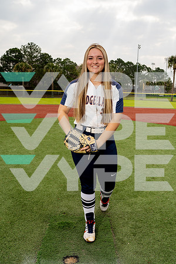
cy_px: 132
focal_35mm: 35
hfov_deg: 37.9
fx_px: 257
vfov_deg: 54.4
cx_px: 88
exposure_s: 1/250
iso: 125
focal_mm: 35
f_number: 8
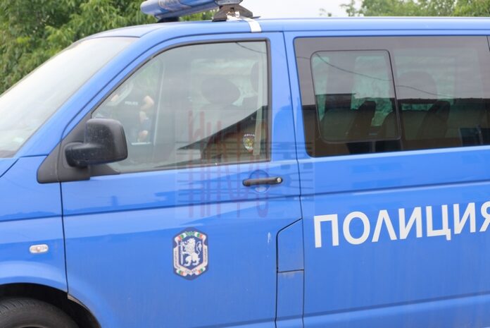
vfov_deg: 18.2
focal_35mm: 75
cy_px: 164
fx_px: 1021
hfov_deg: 27.0
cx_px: 245
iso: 400
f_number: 5.6
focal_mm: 50
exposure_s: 1/280
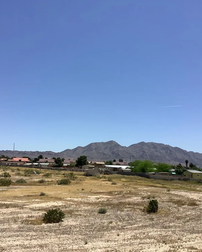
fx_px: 314
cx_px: 90
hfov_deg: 35.6
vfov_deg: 43.8
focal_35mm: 42
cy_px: 126
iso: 25
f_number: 2.4
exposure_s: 1/2632
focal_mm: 3.3
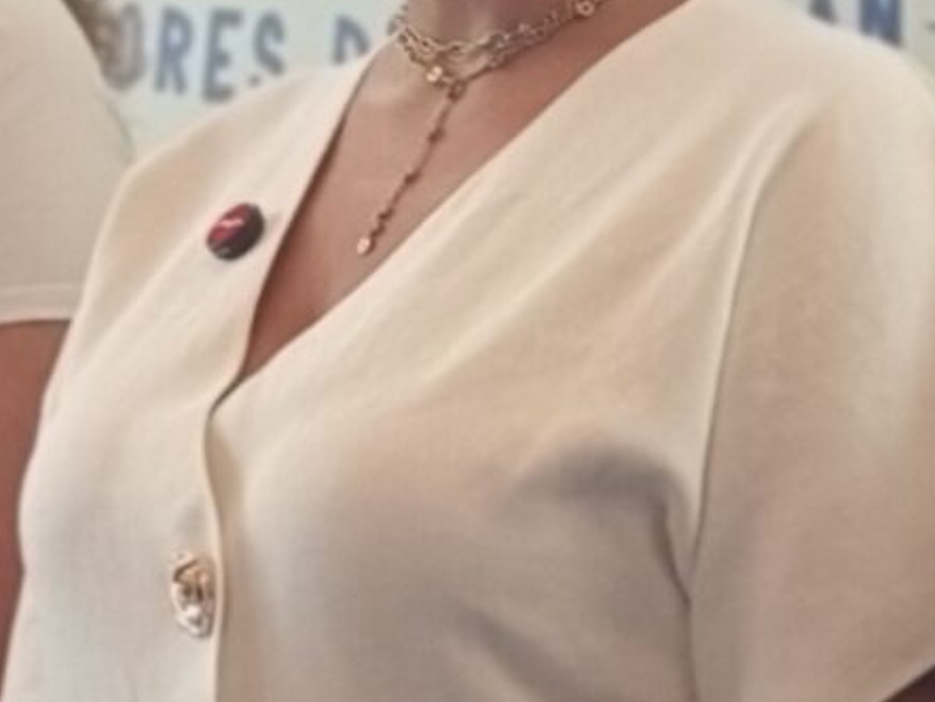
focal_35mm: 272
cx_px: 561
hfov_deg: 7.3
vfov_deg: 5.5
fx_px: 7351
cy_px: 36
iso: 400
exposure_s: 1/60
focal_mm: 7.08
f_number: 4.5
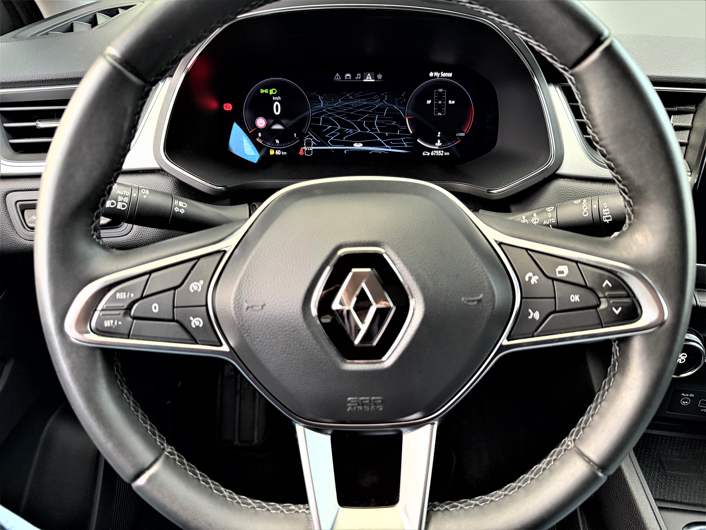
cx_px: 353
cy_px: 265
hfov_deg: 71.6
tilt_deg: -34.3
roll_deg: +0.3
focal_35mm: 24
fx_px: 489
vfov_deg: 56.8
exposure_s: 1/60
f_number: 1.78
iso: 640
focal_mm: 6.76
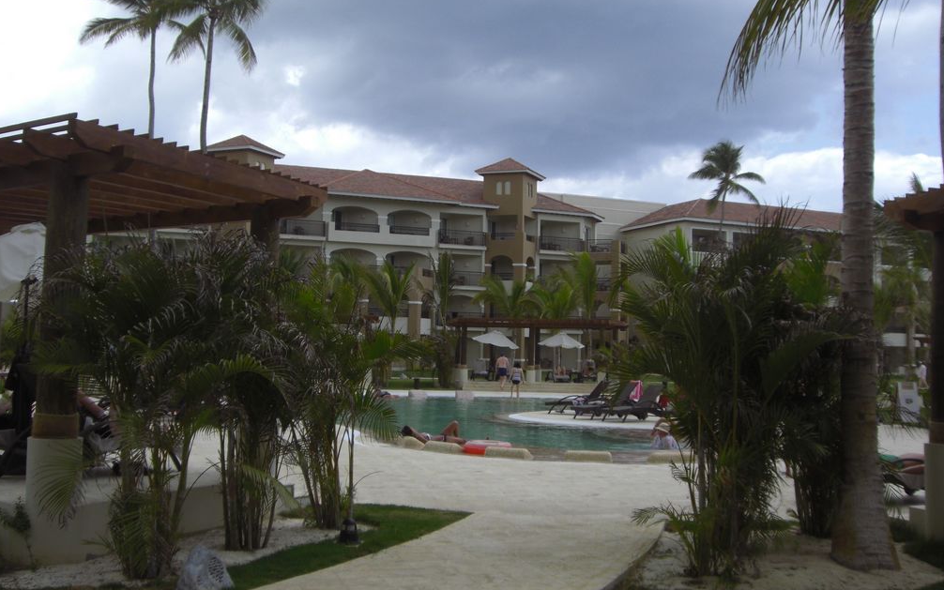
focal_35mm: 41
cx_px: 470
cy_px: 260
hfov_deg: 48.2
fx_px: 1055
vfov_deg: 31.2
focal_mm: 6.2
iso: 64
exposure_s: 1/800
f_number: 2.7
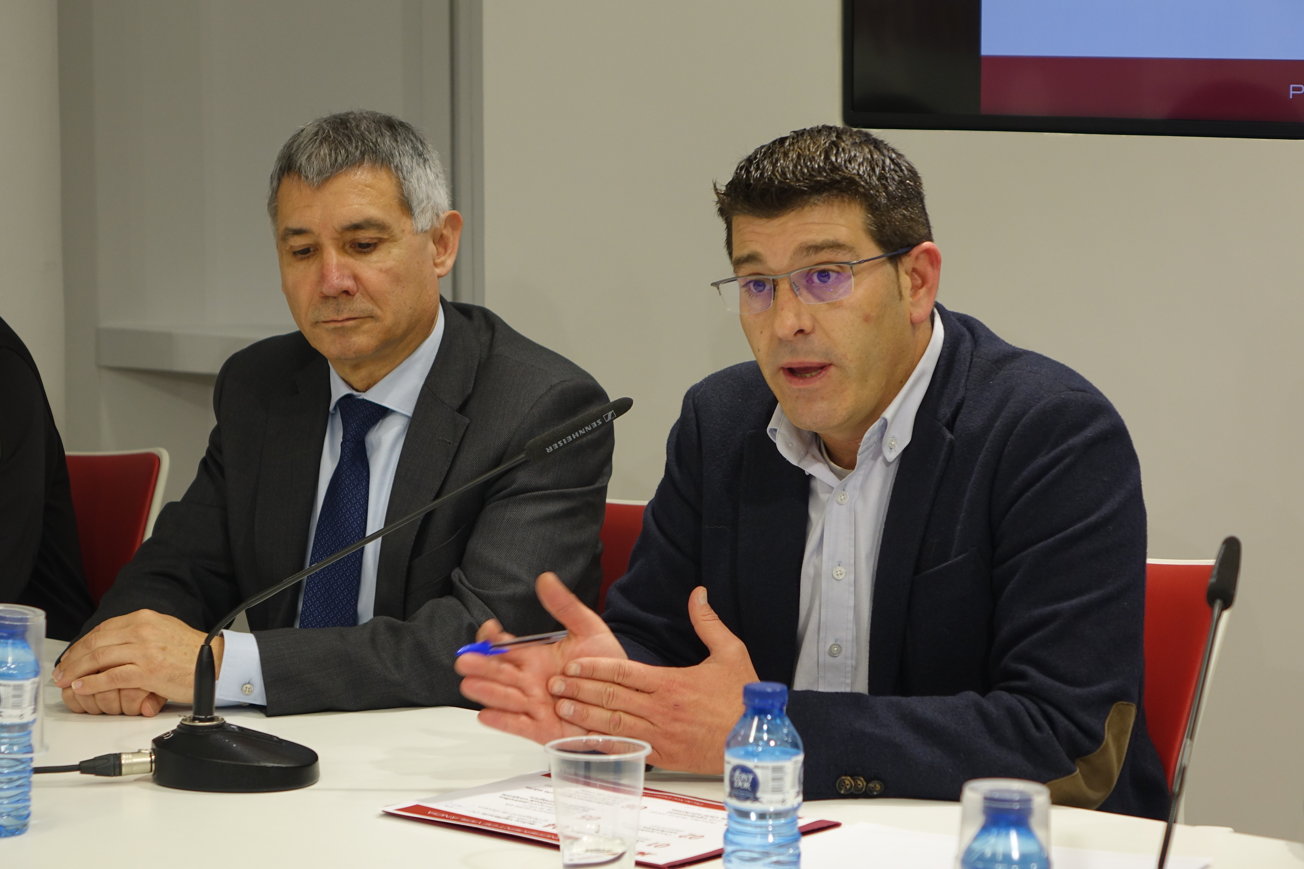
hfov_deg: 19.5
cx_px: 652
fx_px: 3803
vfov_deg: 13.0
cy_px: 434
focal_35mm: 105
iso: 250
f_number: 2.8
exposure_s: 1/125
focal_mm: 38.37
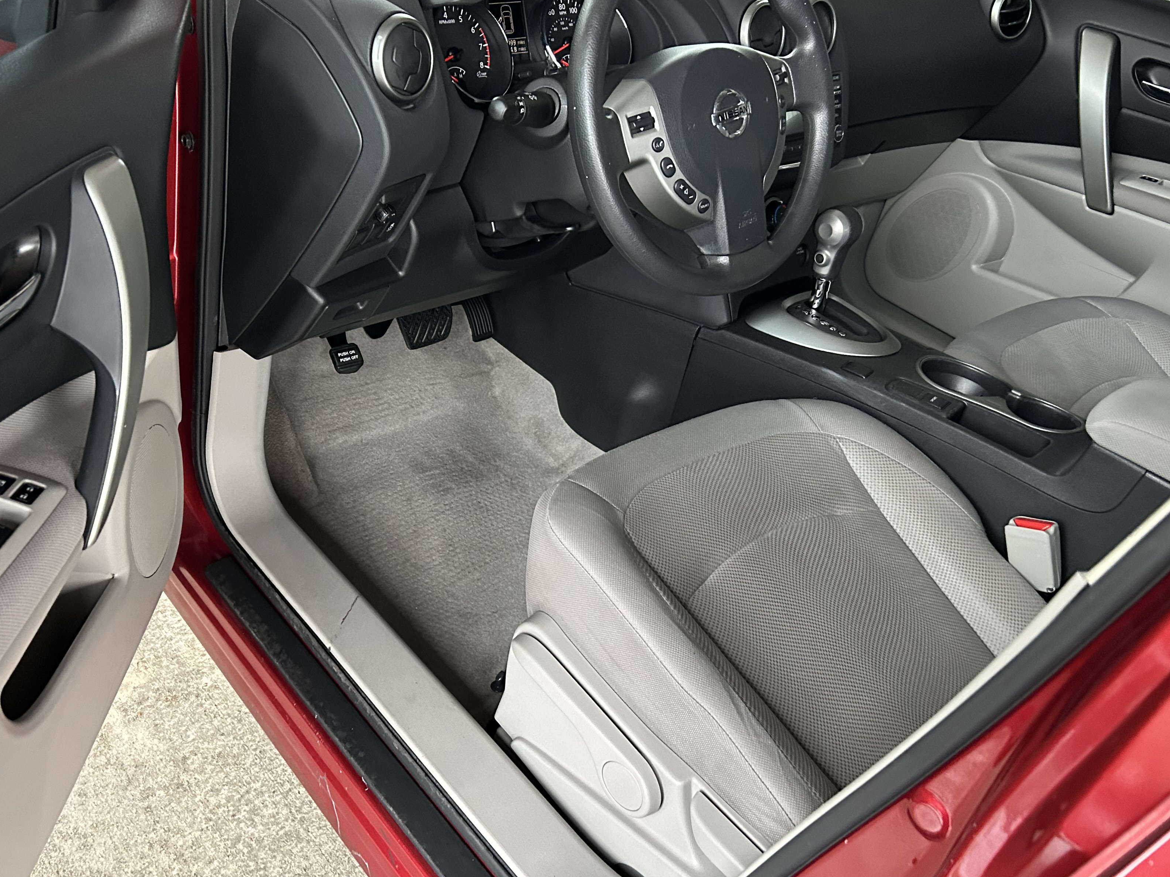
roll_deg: -12.3
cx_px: 493
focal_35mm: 33
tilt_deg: -35.6
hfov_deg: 55.1
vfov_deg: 42.9
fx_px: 1115
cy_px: 412
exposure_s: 1/60
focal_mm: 5.7
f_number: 1.5
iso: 500
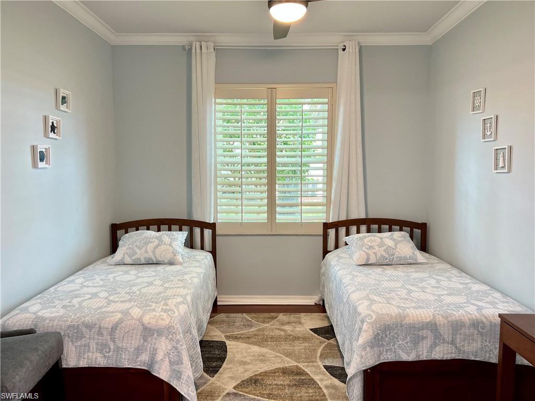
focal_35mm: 26
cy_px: 200
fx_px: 402
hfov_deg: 67.3
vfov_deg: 53.1
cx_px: 268
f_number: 1.5
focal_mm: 5.7
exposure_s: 1/63
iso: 125
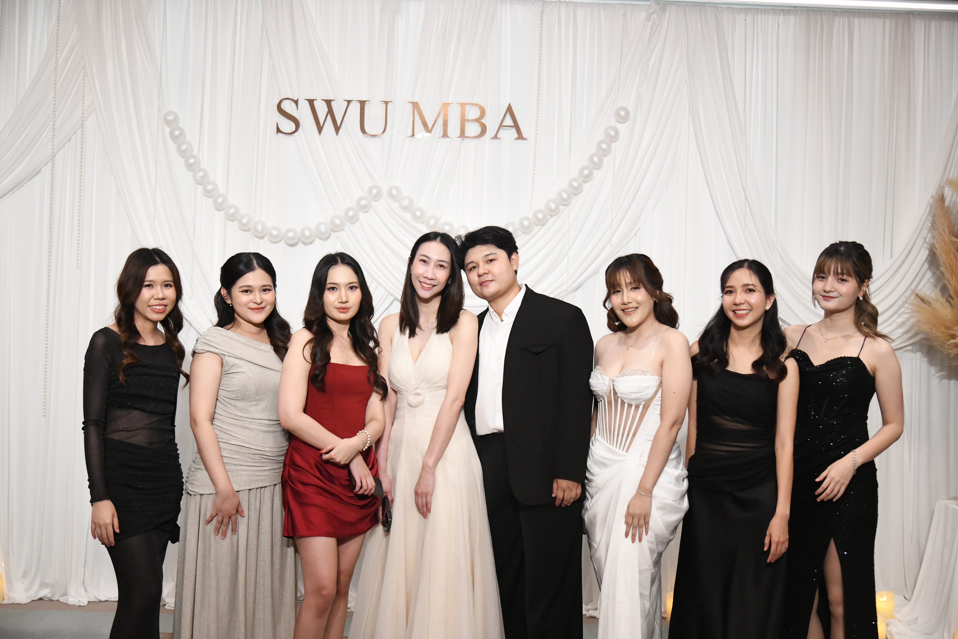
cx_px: 479
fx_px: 1171
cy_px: 320
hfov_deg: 44.5
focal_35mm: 44
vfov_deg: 30.5
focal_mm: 44
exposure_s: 1/400
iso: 8000
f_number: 4
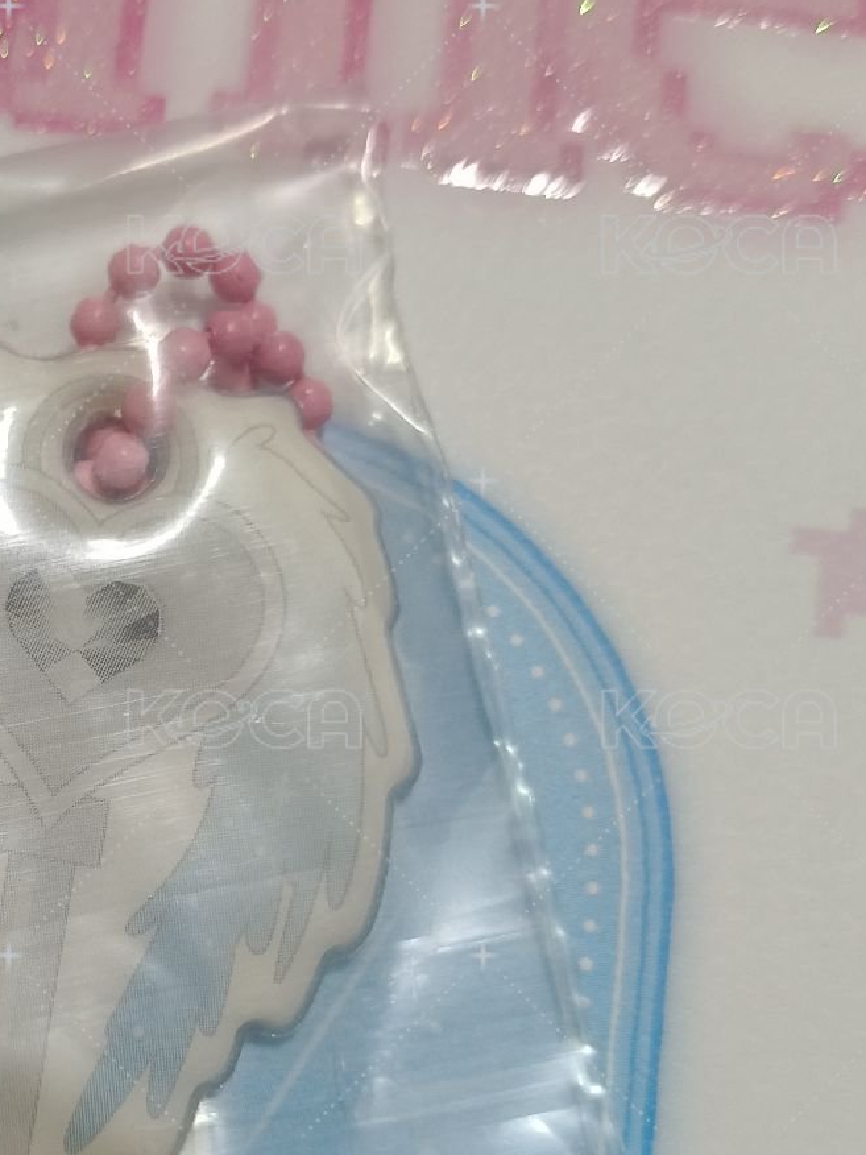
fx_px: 1901
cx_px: 8
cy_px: 796
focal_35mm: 57
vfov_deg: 33.4
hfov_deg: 24.5
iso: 400
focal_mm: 4.84
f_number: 1.8
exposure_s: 1/60.1
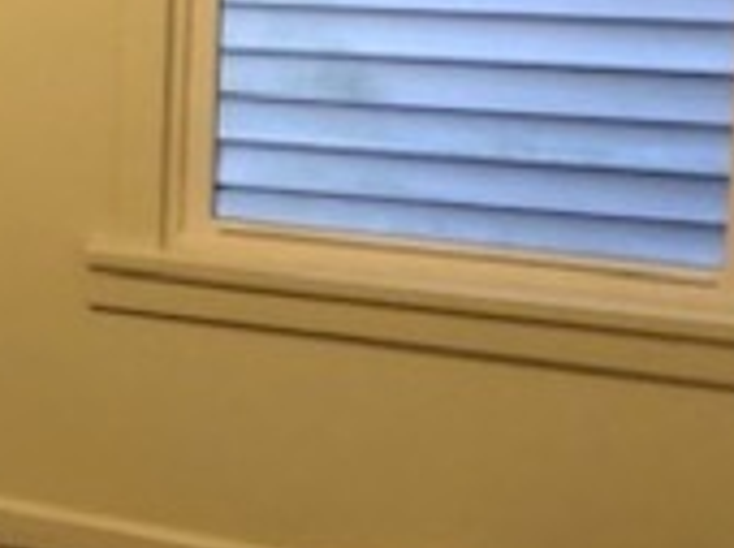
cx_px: -663
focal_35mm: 110
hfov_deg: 15.1
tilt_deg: -11.7
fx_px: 2329
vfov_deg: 13.3
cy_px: 95
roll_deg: +0.2
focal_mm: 3.99
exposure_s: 1/17
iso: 40
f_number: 1.8
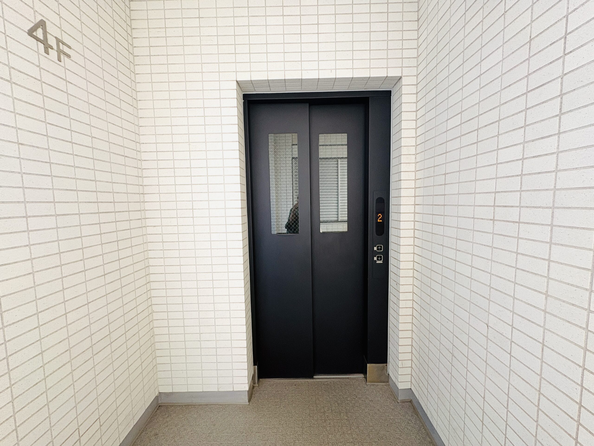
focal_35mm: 14
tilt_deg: -4.5
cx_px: 297
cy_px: 223
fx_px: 240
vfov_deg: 85.7
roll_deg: +2.1
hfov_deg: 102.1
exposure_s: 1/99
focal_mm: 2.22
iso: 200
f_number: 2.2
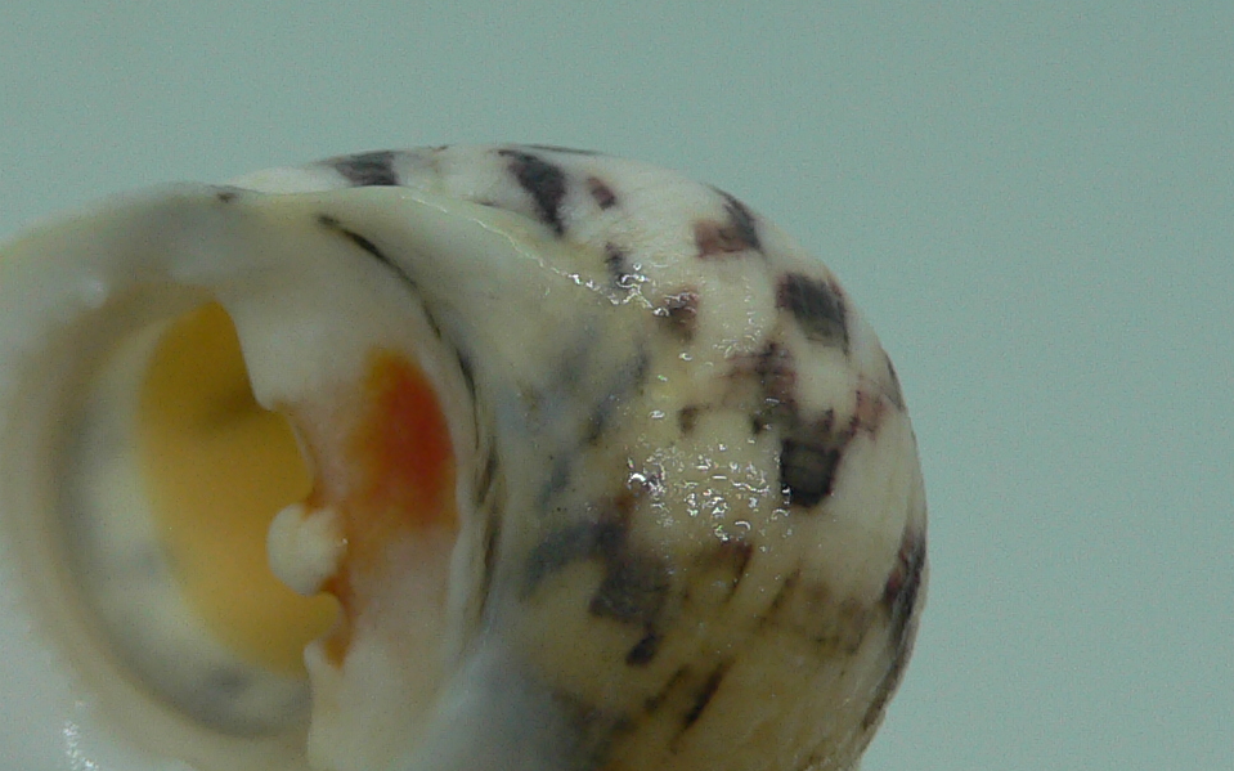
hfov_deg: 26.3
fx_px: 2623
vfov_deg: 16.6
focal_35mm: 78
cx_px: 409
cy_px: 604
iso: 80
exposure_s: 1/60
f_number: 2.8
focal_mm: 4.6
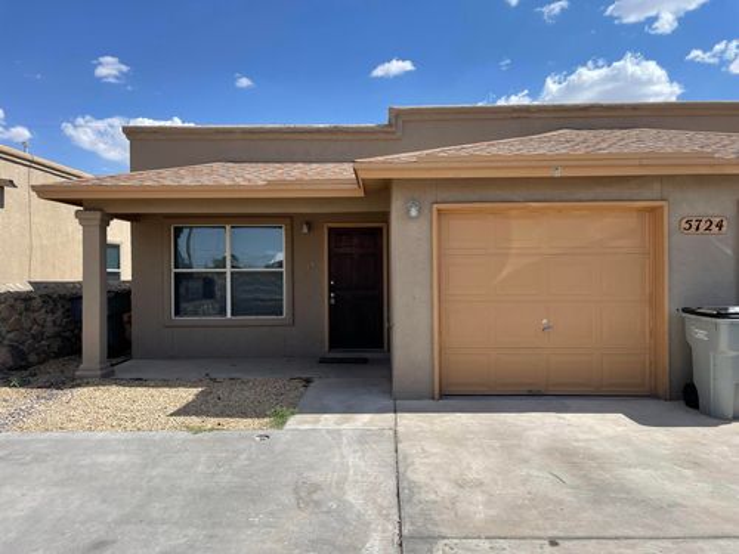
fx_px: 555
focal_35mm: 26
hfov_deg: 67.3
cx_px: 370
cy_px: 277
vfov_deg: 53.1
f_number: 1.6
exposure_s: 1/3401
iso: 32
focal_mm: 4.2
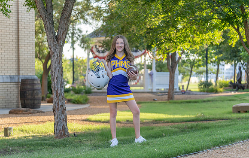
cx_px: 117
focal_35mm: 78
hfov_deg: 26.3
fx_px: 532
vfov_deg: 16.9
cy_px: 84
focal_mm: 70
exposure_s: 1/320
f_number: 2.8
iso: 200
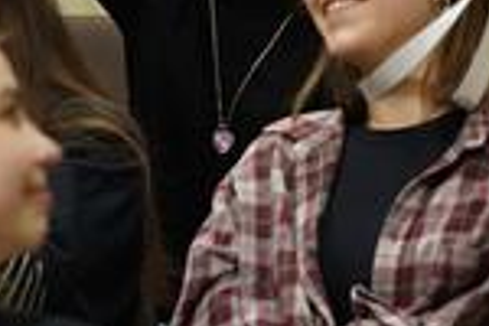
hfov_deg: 6.7
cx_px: 199
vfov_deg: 4.4
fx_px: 4197
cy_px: -29
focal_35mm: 309
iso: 640
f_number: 2.8
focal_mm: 70
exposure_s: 1/125
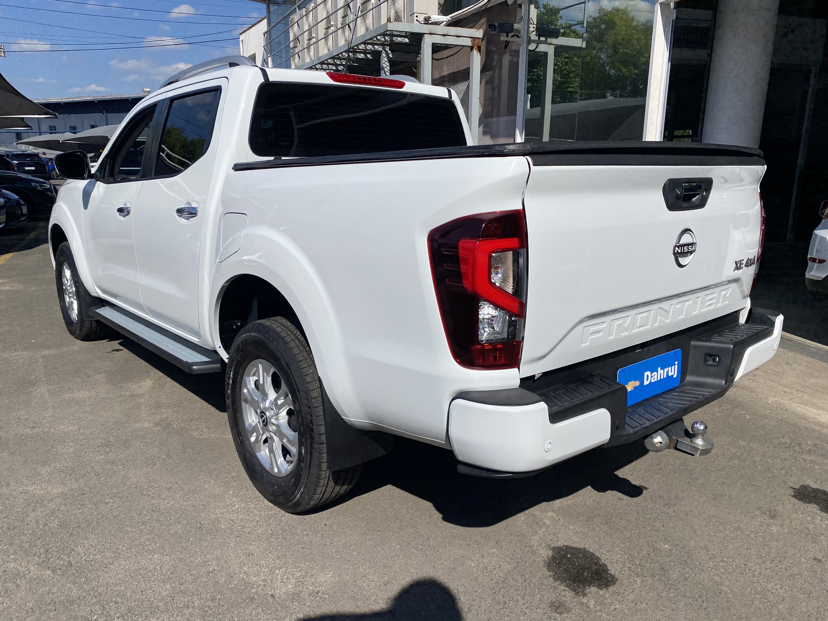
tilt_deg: -10.6
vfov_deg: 53.1
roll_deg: -1.7
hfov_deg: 67.3
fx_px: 622
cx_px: 414
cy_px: 310
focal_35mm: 26
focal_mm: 4.25
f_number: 1.8
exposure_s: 1/6410
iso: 32
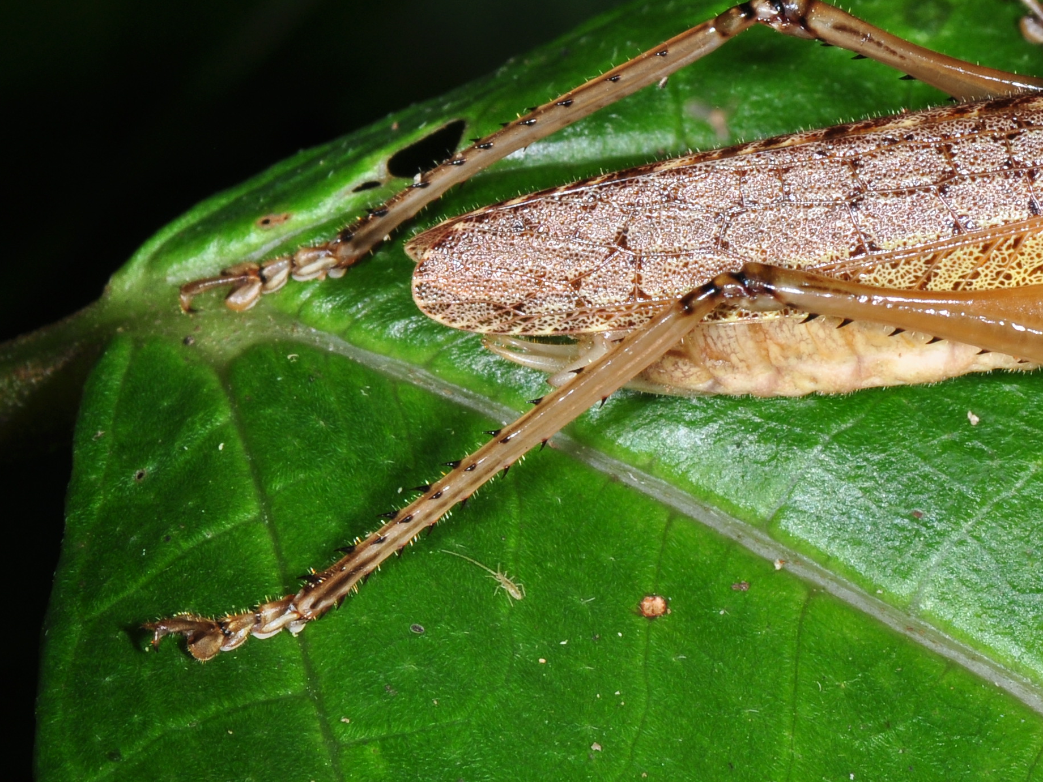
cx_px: 962
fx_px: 9100
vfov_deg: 4.9
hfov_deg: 6.5
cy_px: 212
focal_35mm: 302
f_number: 22
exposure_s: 1/200
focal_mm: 90
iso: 200
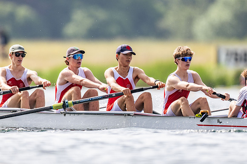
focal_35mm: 900
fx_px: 6171
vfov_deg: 1.5
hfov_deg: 2.3
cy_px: 82
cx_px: 124
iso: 200
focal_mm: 600
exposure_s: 1/2500
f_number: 4
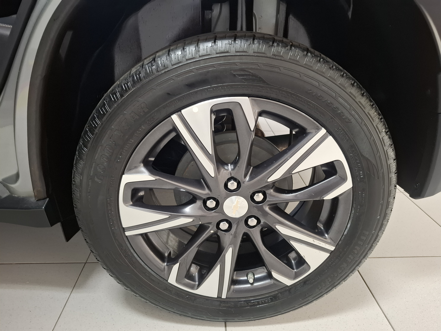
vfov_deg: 58.9
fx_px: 293
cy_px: 166
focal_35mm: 23
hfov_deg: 73.9
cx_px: 220
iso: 400
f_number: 1.8
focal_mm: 5.54
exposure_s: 1/30
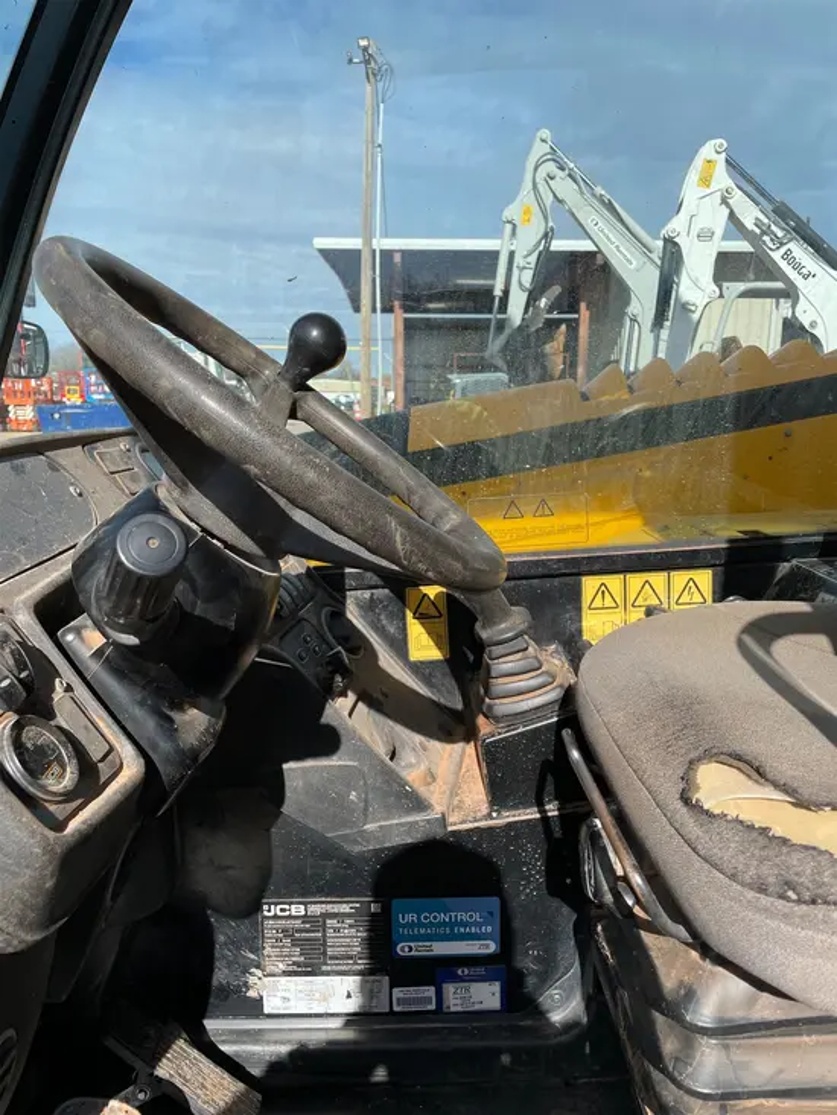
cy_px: 558
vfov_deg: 67.3
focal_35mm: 26
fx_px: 838
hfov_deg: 53.1
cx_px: 418
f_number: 1.6
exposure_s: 1/4000
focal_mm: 4.2
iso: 50
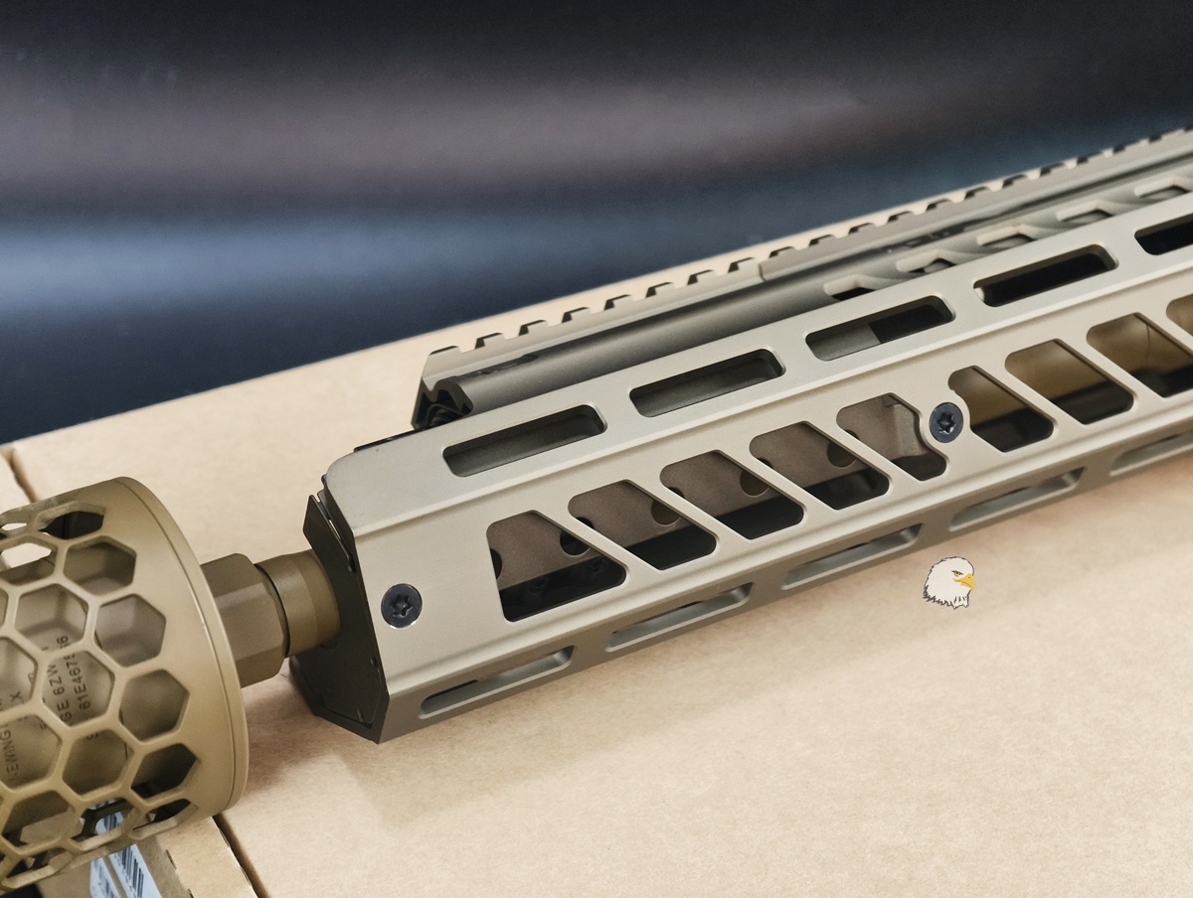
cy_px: 449
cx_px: 596
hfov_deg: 23.0
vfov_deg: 17.4
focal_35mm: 85
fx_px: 2934
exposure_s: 1/30
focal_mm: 22.48
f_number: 2.67
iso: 1631
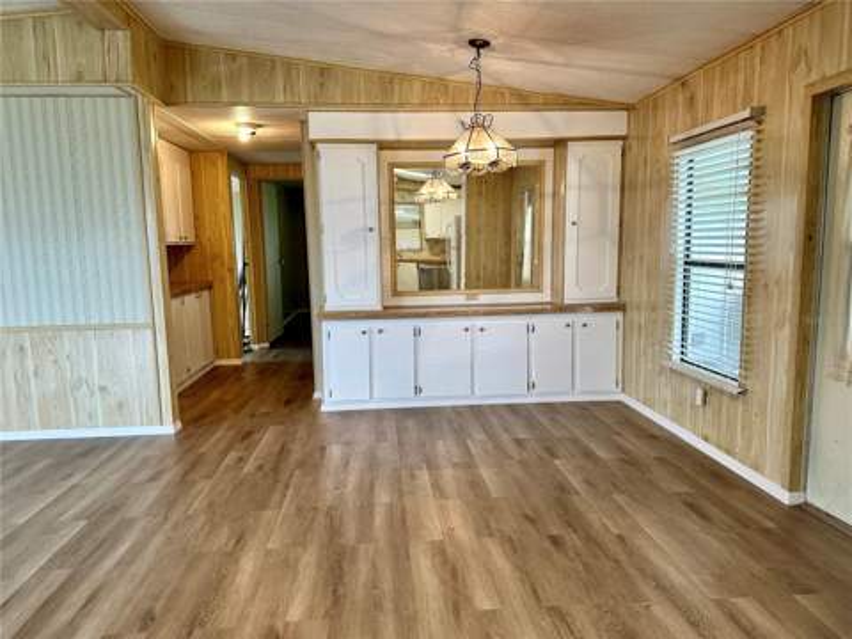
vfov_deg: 56.8
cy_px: 320
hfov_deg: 71.6
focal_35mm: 24
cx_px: 426
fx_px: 591
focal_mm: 6.86
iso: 200
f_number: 1.78
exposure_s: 1/120
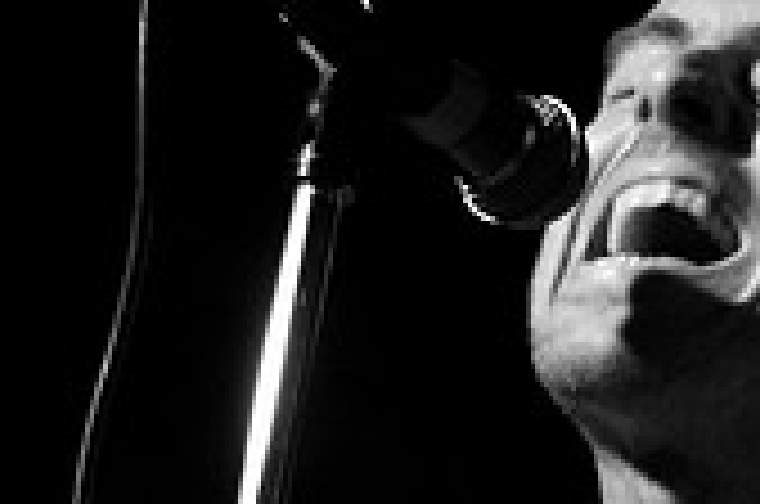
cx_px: 648
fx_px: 5415
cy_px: 529
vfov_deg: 5.3
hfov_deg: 8.0
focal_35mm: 257
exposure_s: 1/80
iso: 800
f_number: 1.8
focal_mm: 50
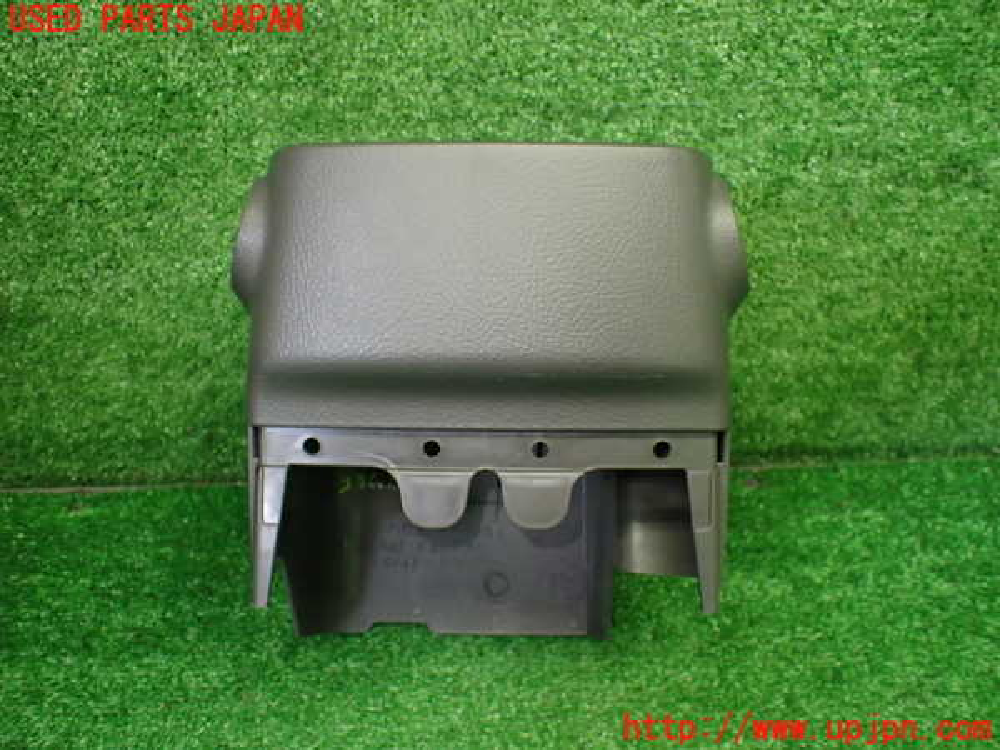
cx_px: 500
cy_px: 375
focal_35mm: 30
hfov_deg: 60.0
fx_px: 867
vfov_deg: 46.8
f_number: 2.3
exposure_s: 1/125
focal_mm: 5.4
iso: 640
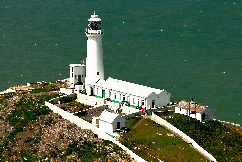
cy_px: 81
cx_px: 121
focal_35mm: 129
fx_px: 868
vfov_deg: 10.7
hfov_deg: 15.9
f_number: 6.3
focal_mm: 86
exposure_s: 1/160
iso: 100
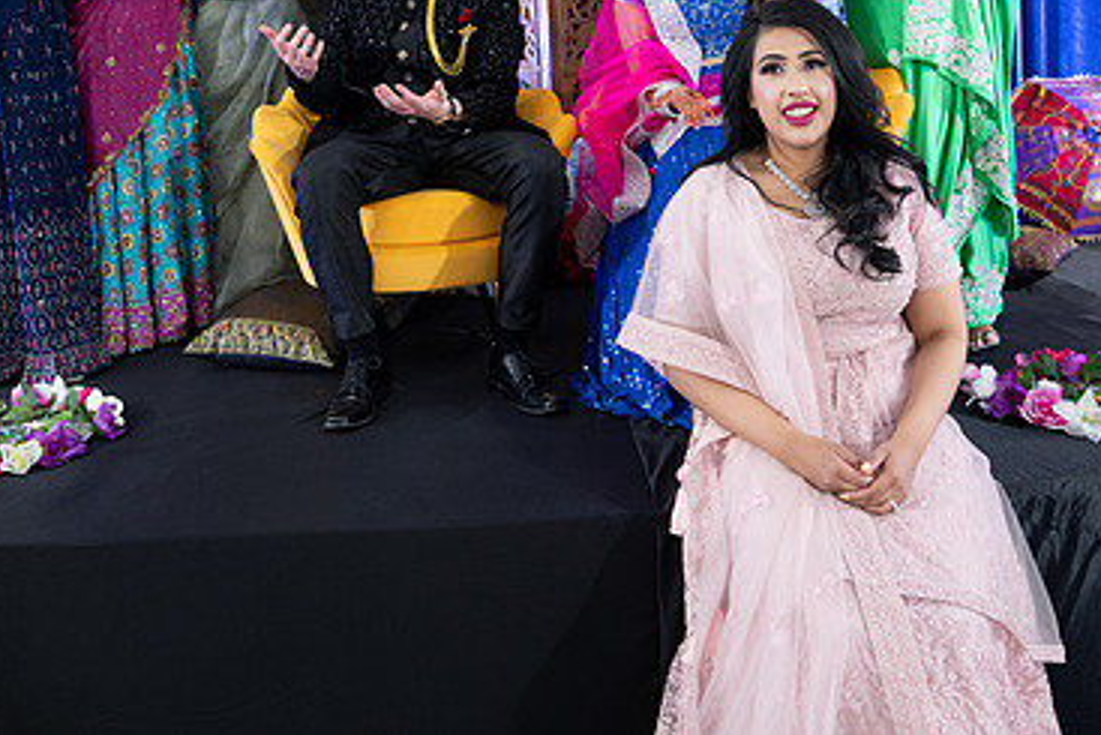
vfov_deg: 32.6
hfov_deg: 48.4
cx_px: 513
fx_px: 1224
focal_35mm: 40
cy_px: 158
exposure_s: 1/125
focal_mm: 24
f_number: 2.8
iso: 1250
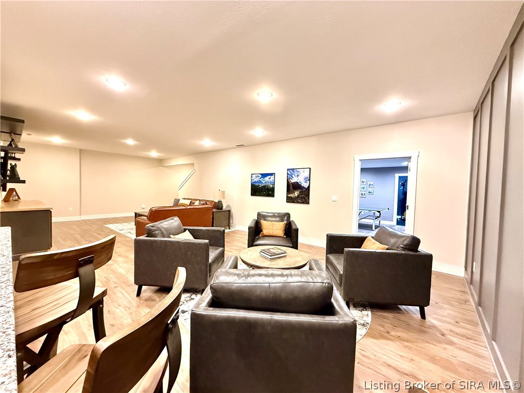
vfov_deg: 85.7
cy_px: 196
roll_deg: -1.2
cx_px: 262
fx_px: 212
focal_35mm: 14
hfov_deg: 102.1
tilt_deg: -1.7
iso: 800
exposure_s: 1/60
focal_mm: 2.22
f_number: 2.2
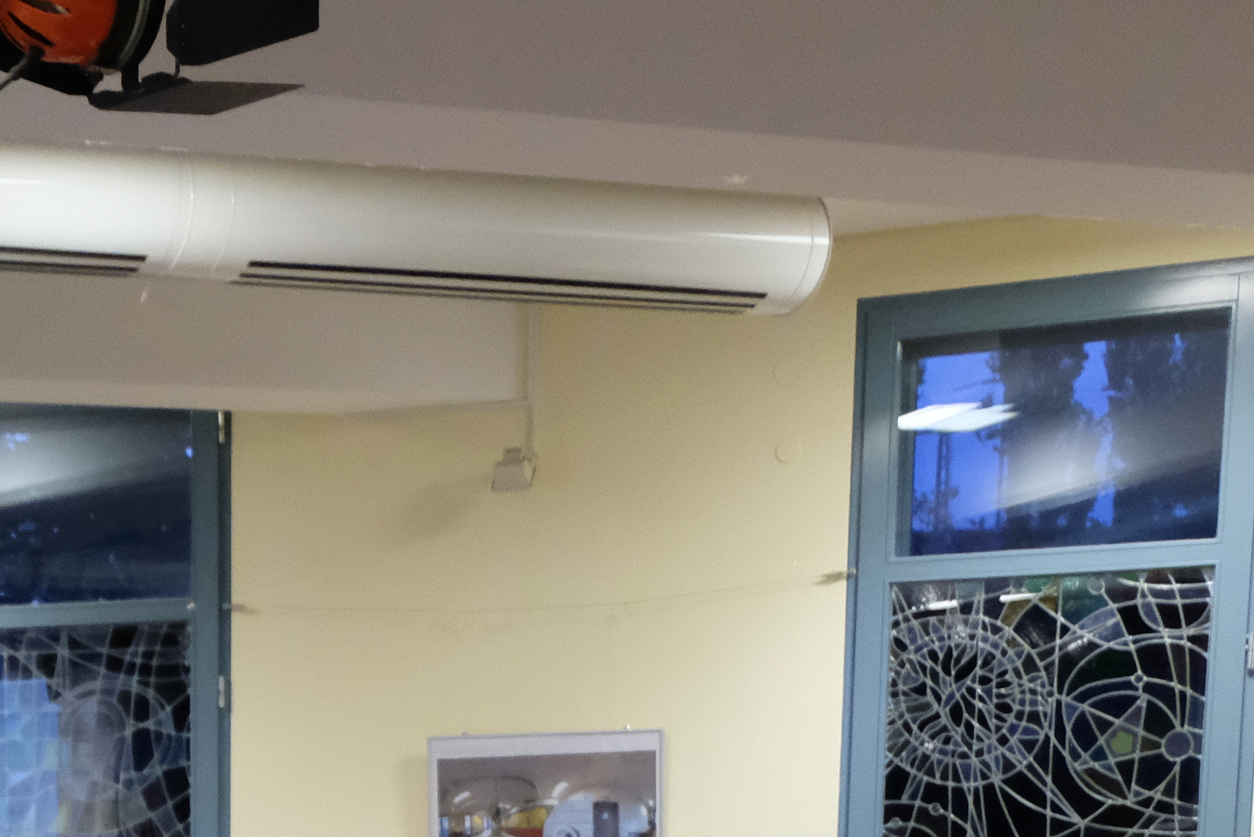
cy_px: 1307
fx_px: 2856
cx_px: -199
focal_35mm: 82
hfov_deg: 23.0
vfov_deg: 15.2
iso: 3200
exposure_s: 1/60
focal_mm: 16
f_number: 3.5
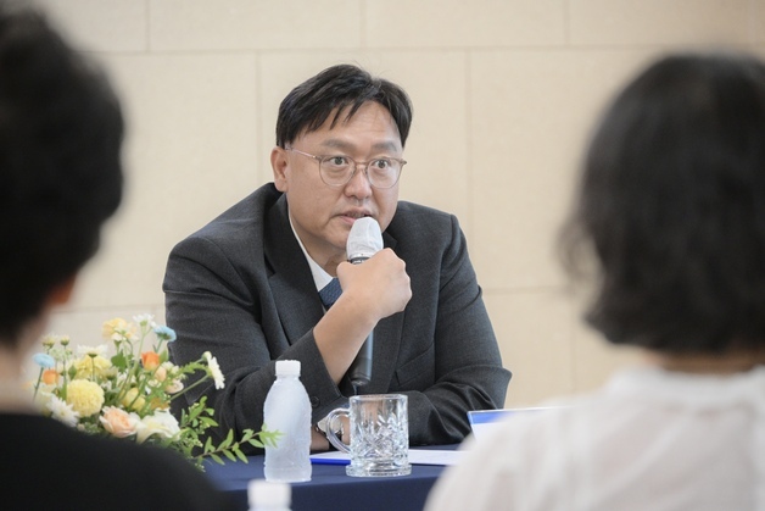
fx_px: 4251
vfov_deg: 6.9
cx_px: 382
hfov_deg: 10.3
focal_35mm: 200
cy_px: 256
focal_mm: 200
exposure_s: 1/160
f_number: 6.3
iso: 3200
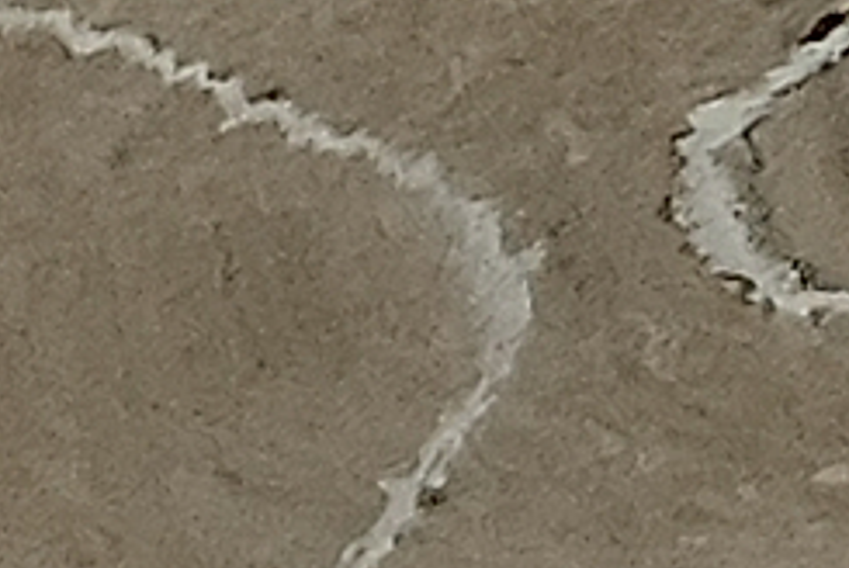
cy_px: -384
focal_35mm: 156
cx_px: -1196
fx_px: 3683
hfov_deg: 11.1
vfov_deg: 8.5
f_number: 1.8
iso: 50
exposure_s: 1/200
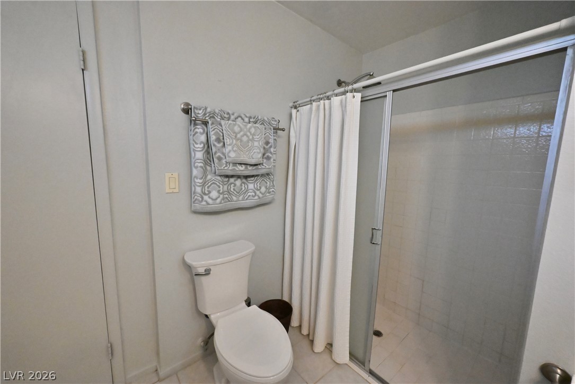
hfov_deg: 104.2
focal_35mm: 14
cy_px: 192
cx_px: 288
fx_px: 224
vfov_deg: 81.2
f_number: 22
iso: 12800
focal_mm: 14
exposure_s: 1/60
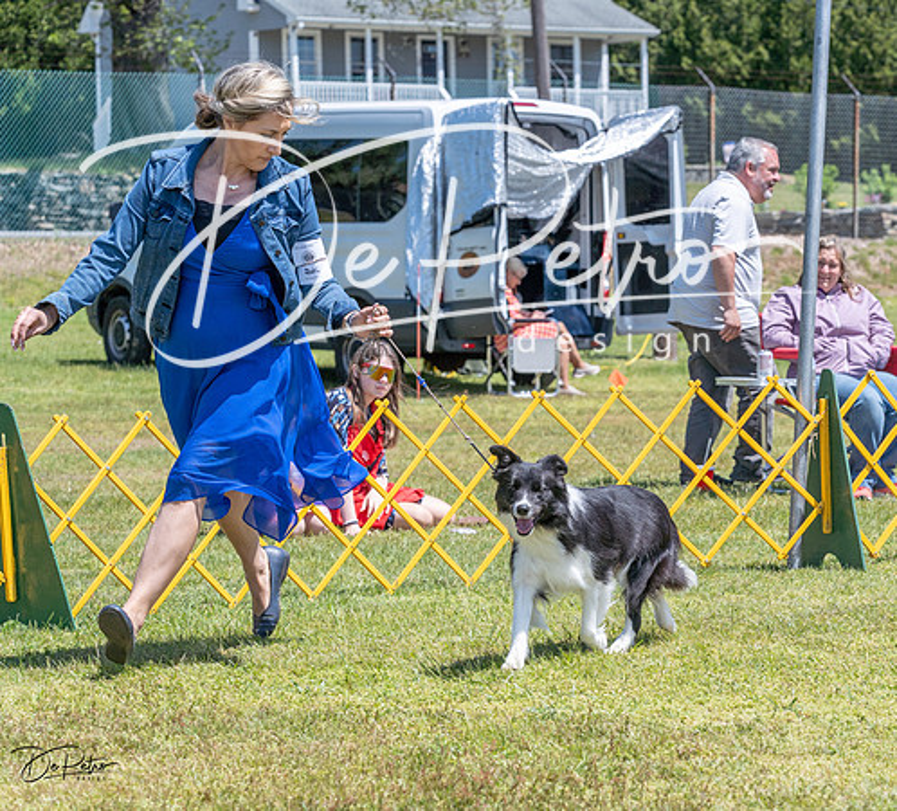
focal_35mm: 129
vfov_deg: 12.8
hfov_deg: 14.1
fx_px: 3614
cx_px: 608
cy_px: 406
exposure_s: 1/1600
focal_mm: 107
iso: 500
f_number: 7.1
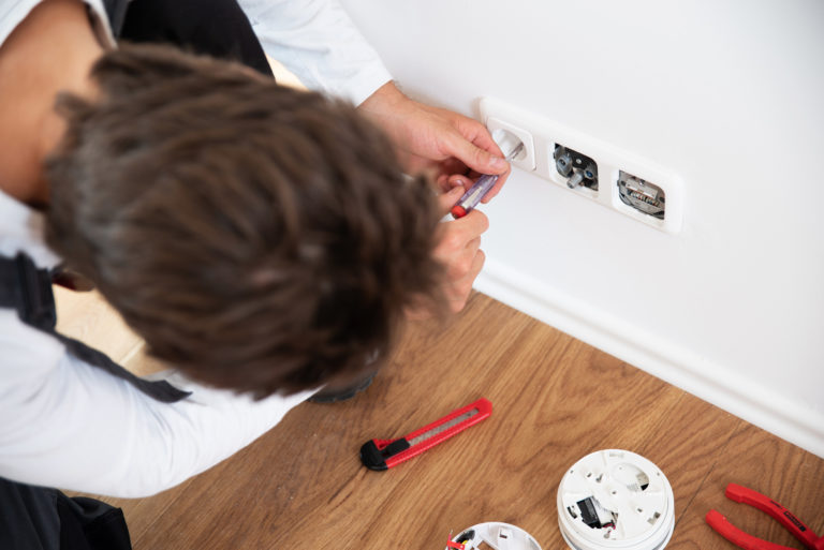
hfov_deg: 34.5
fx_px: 1328
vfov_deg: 23.4
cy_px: 275
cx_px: 412
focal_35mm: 58
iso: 100
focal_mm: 58
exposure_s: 1/60
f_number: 3.2
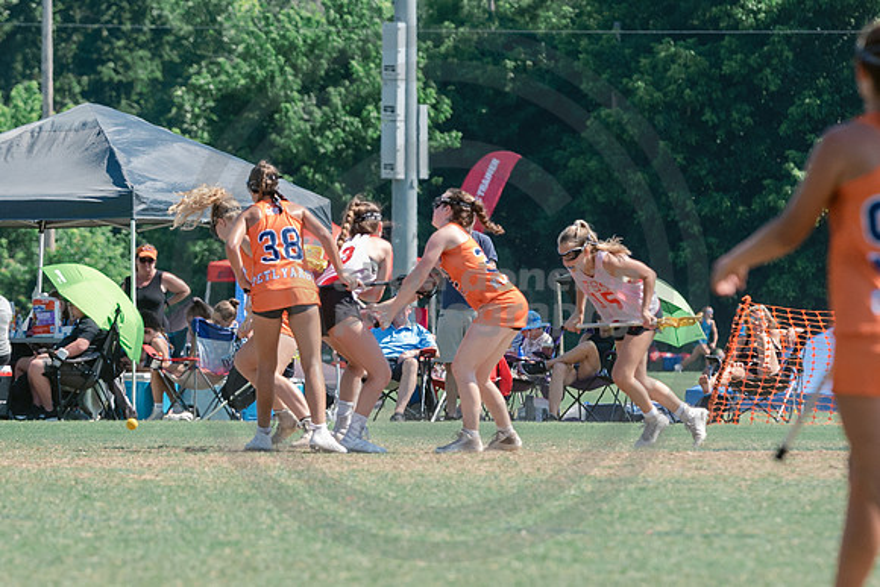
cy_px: 558
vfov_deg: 2.8
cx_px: 125
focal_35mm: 495
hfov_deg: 4.2
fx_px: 12096
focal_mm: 185
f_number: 5
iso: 400
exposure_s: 1/1600
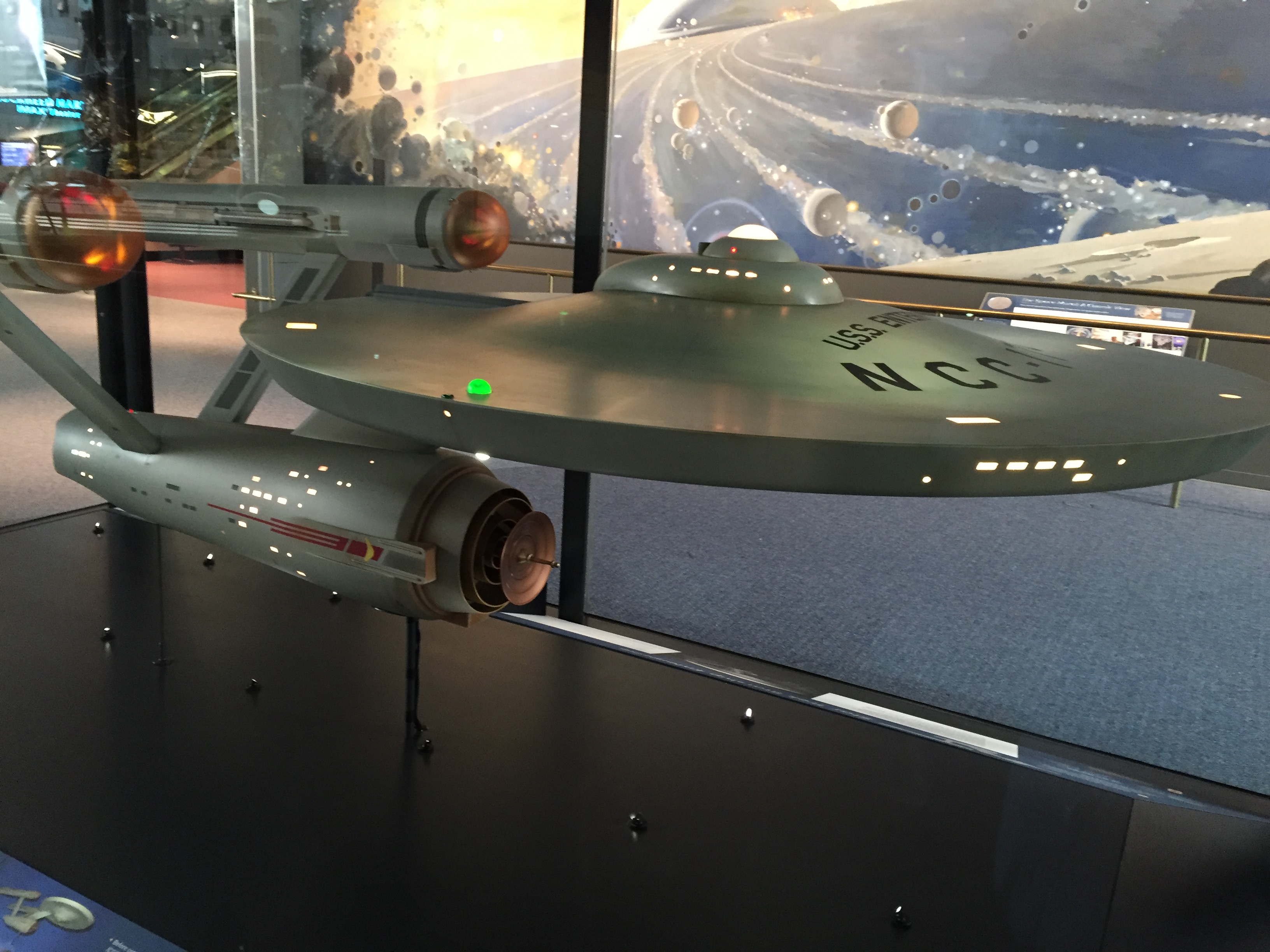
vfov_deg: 48.2
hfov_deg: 61.7
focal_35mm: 29
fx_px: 1064
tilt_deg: -13.3
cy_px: 476
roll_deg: -4.1
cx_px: 635
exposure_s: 1/17
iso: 250
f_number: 2.2
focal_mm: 4.15
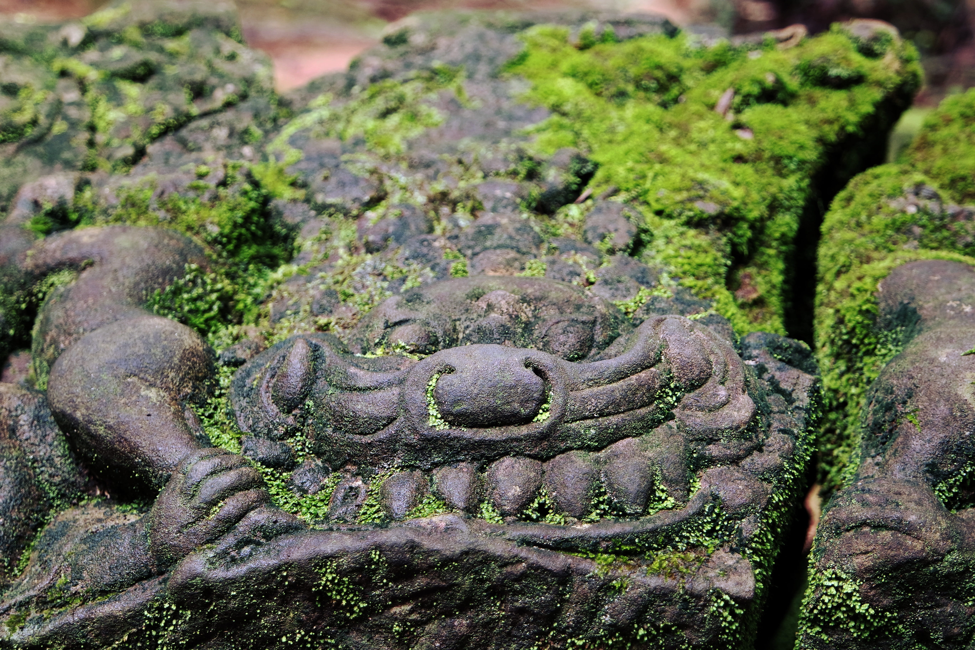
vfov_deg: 22.6
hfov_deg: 33.4
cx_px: 488
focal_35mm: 60
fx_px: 1625
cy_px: 325
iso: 400
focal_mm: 39
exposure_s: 1/60
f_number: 5
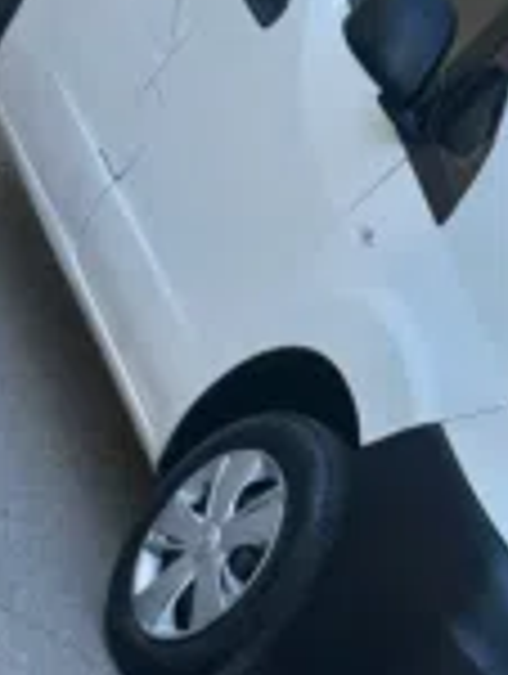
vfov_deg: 15.4
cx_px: 450
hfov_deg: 11.5
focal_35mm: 128
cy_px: 324
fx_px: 2497
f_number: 1.78
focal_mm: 6.86
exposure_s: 1/1073
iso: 80
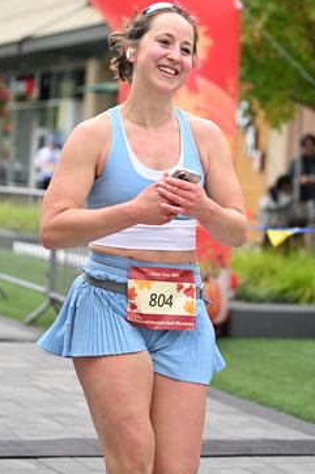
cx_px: 189
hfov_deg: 12.7
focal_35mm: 108
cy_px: 124
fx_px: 1419
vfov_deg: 18.8
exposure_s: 1/2000
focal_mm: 71
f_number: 2.8
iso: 640
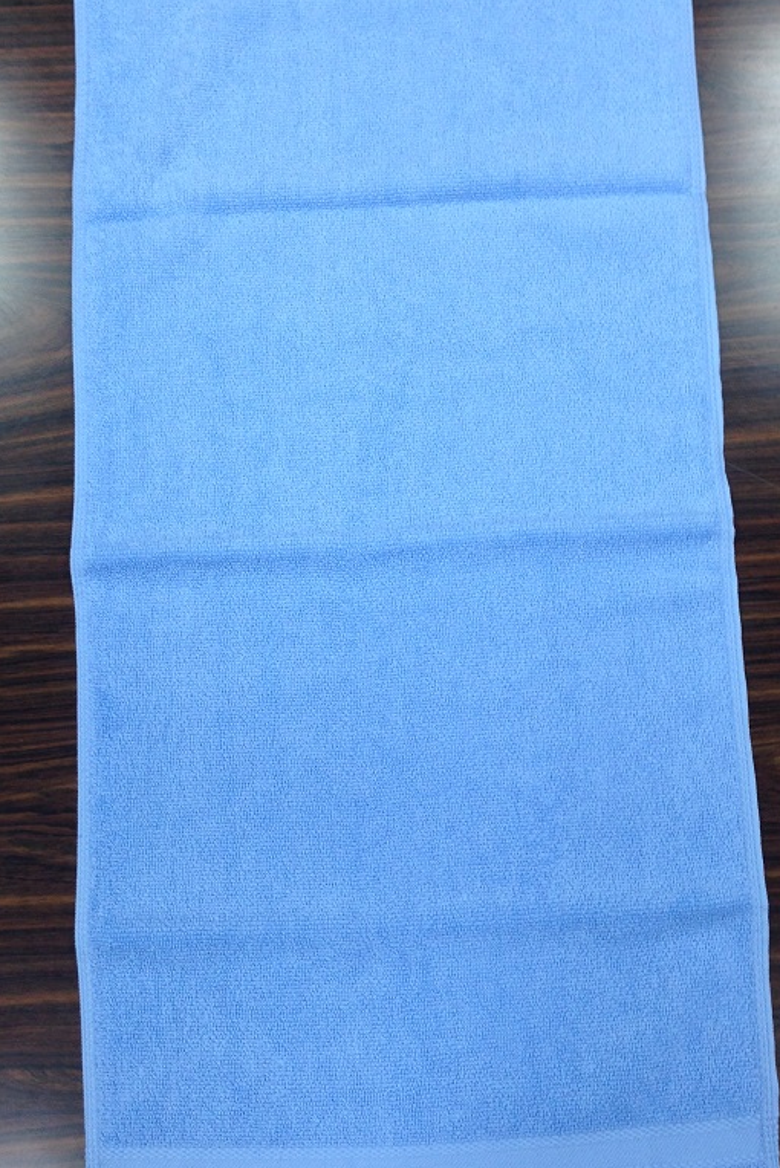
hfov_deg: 30.5
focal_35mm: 44
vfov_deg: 44.4
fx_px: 1429
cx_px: 414
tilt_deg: -78.6
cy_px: 636
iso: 50
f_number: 2.4
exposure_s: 1/24
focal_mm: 4.12
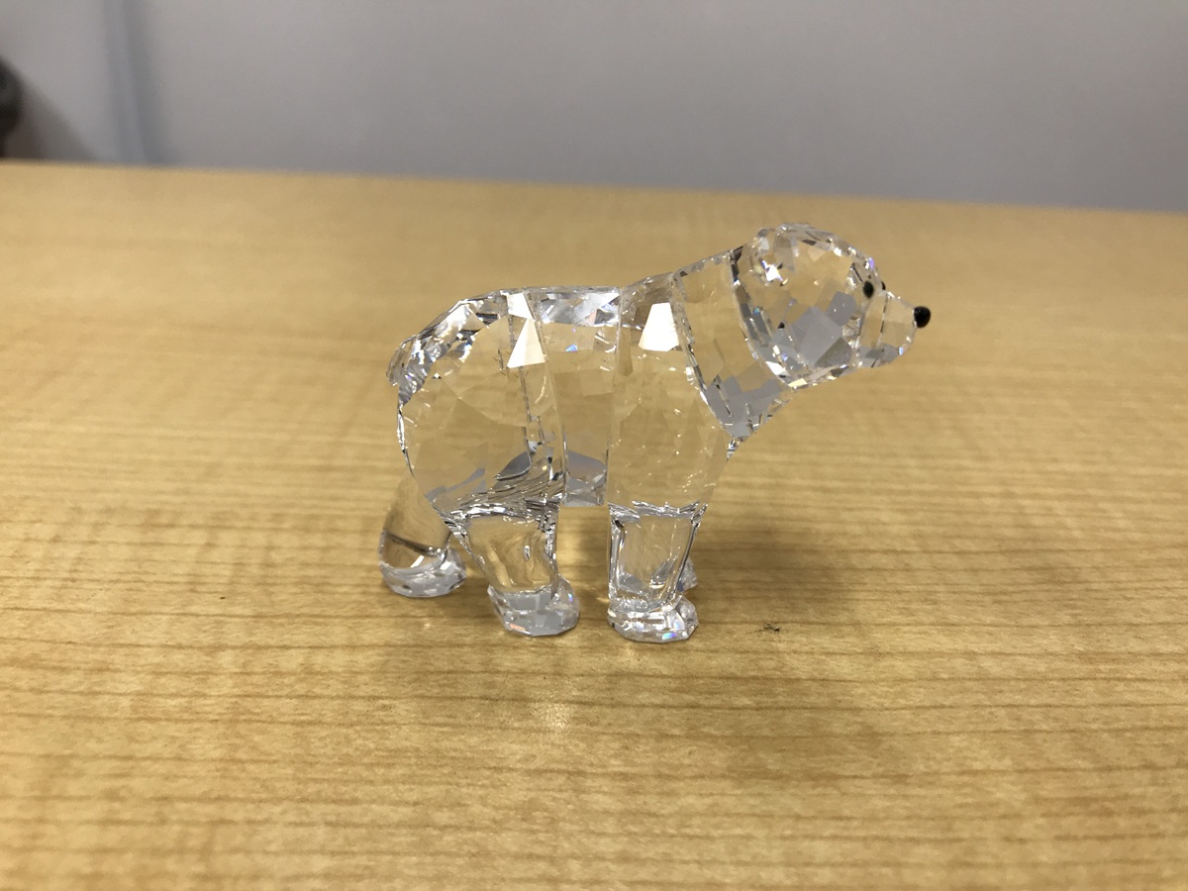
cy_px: 446
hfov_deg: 63.4
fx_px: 961
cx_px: 594
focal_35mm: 28
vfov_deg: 49.7
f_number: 1.8
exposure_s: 1/60
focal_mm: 3.99
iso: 25
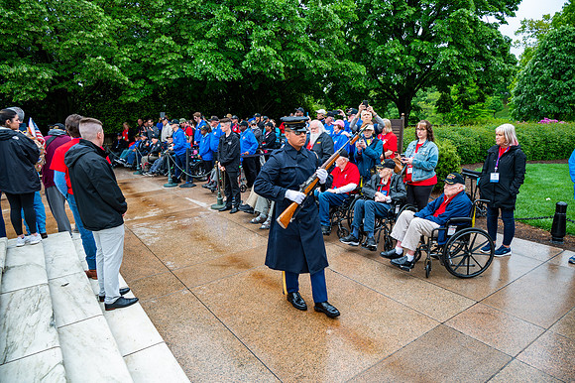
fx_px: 383
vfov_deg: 53.1
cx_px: 288
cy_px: 192
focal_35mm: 24
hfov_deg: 73.8
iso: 200
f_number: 6.3
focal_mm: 24
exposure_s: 1/100
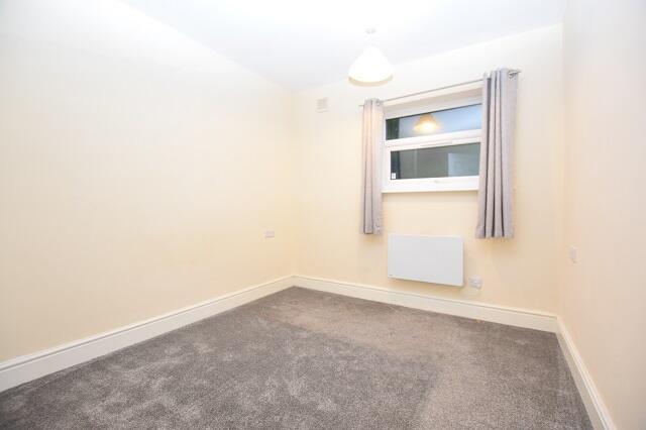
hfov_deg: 100.4
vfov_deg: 77.3
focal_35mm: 15
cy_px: 215
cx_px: 323
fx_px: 269
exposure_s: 1/60
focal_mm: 10
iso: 800
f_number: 4
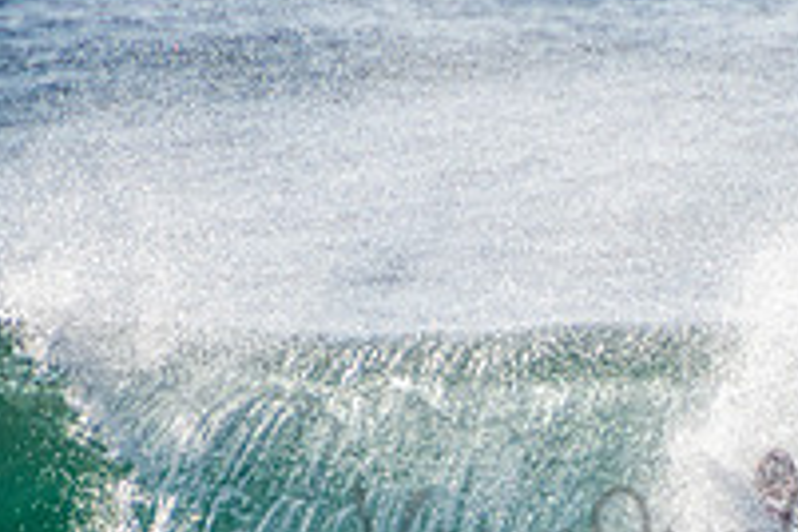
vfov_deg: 0.8
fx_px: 38367
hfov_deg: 1.2
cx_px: 762
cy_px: 514
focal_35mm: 1731
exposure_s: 1/2000
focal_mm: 400
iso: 180
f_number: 5.6
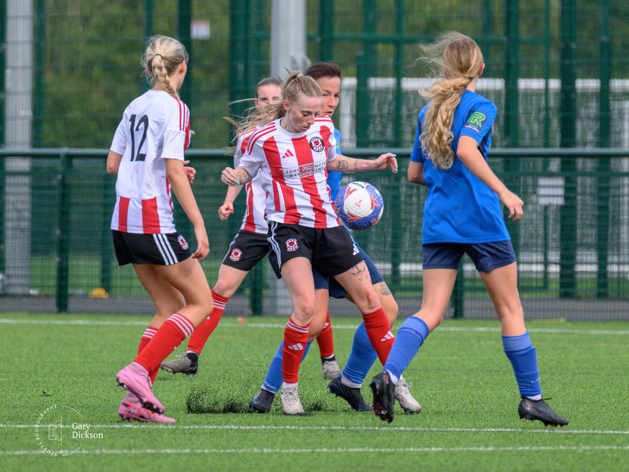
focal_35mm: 914
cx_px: 323
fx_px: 16606
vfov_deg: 1.6
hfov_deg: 2.2
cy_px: 173
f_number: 5.6
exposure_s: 1/2500
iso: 1400
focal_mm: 400
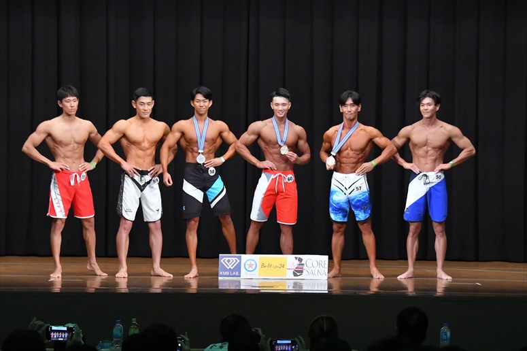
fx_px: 2019
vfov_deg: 9.9
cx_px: 264
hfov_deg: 14.9
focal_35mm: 138
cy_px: 176
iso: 8000
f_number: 5.6
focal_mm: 92
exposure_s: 1/400
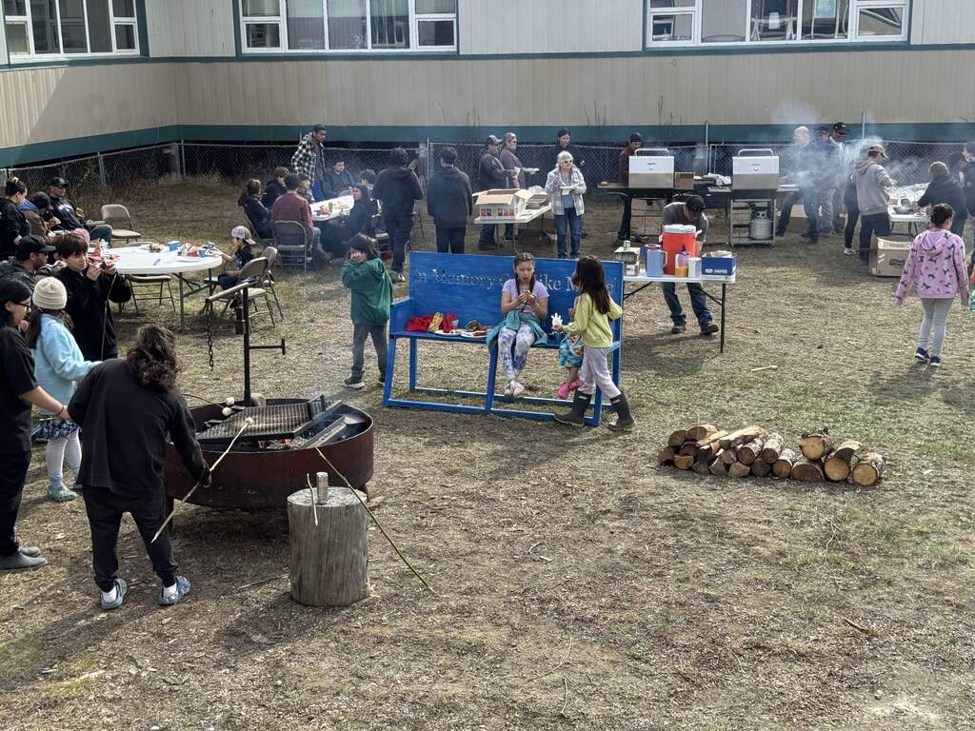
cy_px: 366
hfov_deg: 39.7
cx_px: 488
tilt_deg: -14.5
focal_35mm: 48
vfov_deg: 30.3
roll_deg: +0.5
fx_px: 1352
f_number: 1.78
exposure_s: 1/1869
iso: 64
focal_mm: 6.76
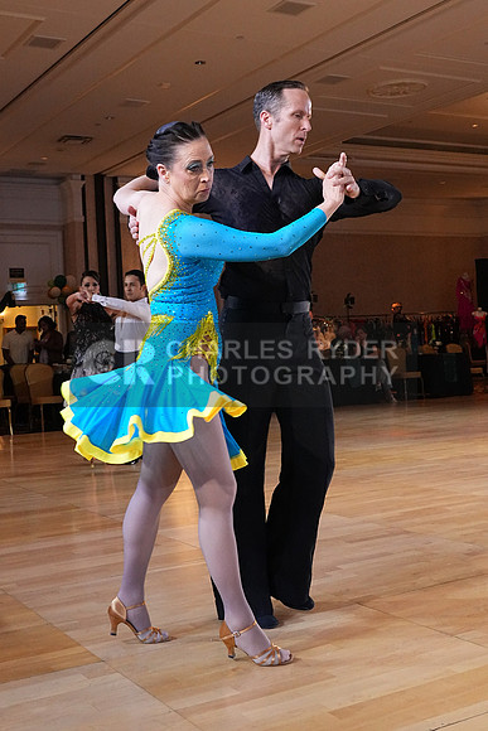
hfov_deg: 31.2
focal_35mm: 43
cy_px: 366
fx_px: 874
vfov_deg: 45.4
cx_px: 244
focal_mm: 29
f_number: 7.1
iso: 5000
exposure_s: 1/200
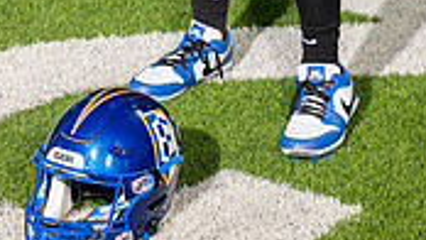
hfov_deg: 16.5
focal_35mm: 130
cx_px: 237
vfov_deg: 8.6
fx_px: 1469
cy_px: -304
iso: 800
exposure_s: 1/320
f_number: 7.1
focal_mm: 48
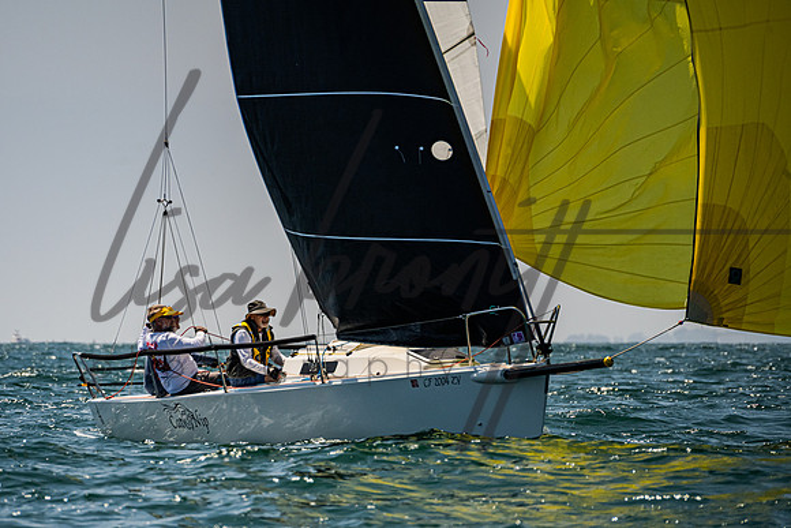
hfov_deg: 4.0
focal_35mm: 521
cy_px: 343
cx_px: 277
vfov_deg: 2.6
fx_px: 11460
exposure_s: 1/3200
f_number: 8
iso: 500
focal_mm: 400
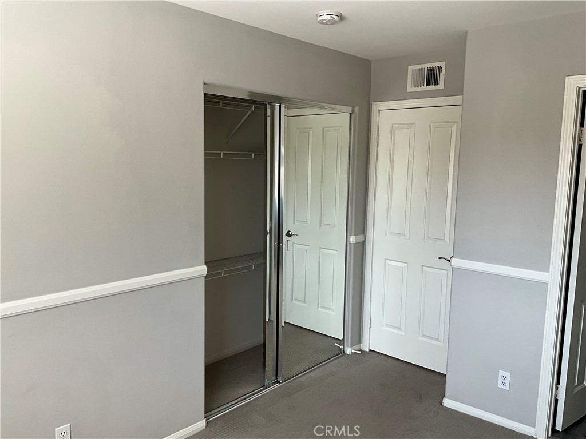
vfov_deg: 48.2
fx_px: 491
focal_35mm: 29
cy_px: 220
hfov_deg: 61.7
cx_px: 293
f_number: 1.8
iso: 25
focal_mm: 3
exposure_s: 1/122
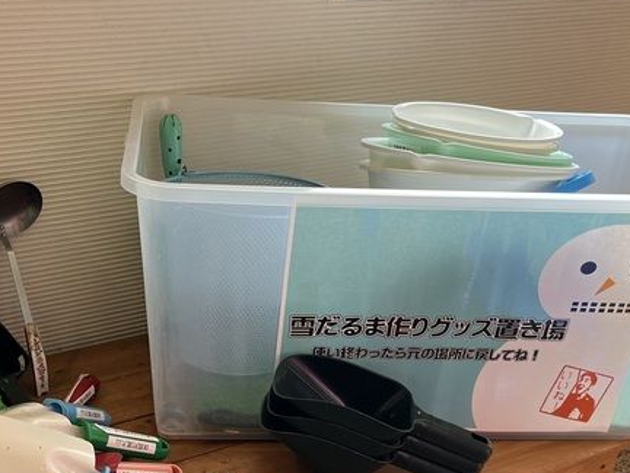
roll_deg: -3.0
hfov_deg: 38.8
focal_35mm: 49
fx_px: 892
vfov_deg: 29.2
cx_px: 263
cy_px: 355
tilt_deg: -29.0
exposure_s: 1/121
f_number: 1.6
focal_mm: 5.1
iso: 125
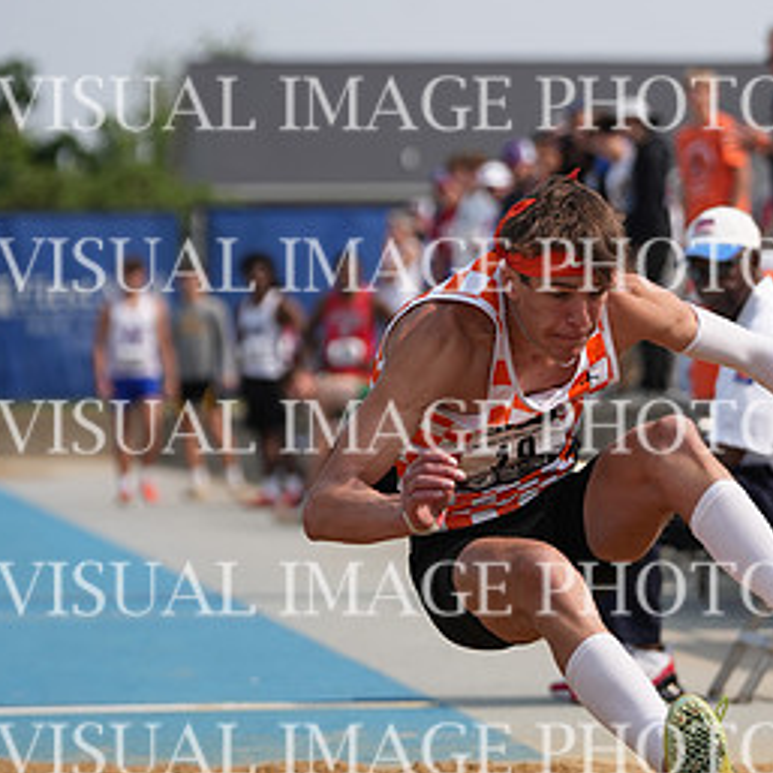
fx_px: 6645
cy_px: 346
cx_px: 516
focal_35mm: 263
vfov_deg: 6.7
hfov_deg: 6.7
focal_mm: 137
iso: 320
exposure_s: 1/4000
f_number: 4
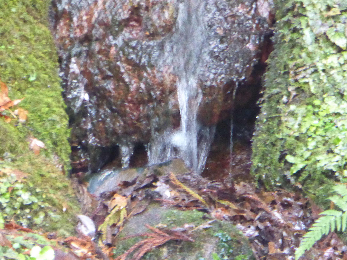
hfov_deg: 1.7
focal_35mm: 1161
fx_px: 11638
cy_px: 130
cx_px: 174
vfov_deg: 1.3
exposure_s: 1/15
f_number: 6.4
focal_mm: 129
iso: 1600
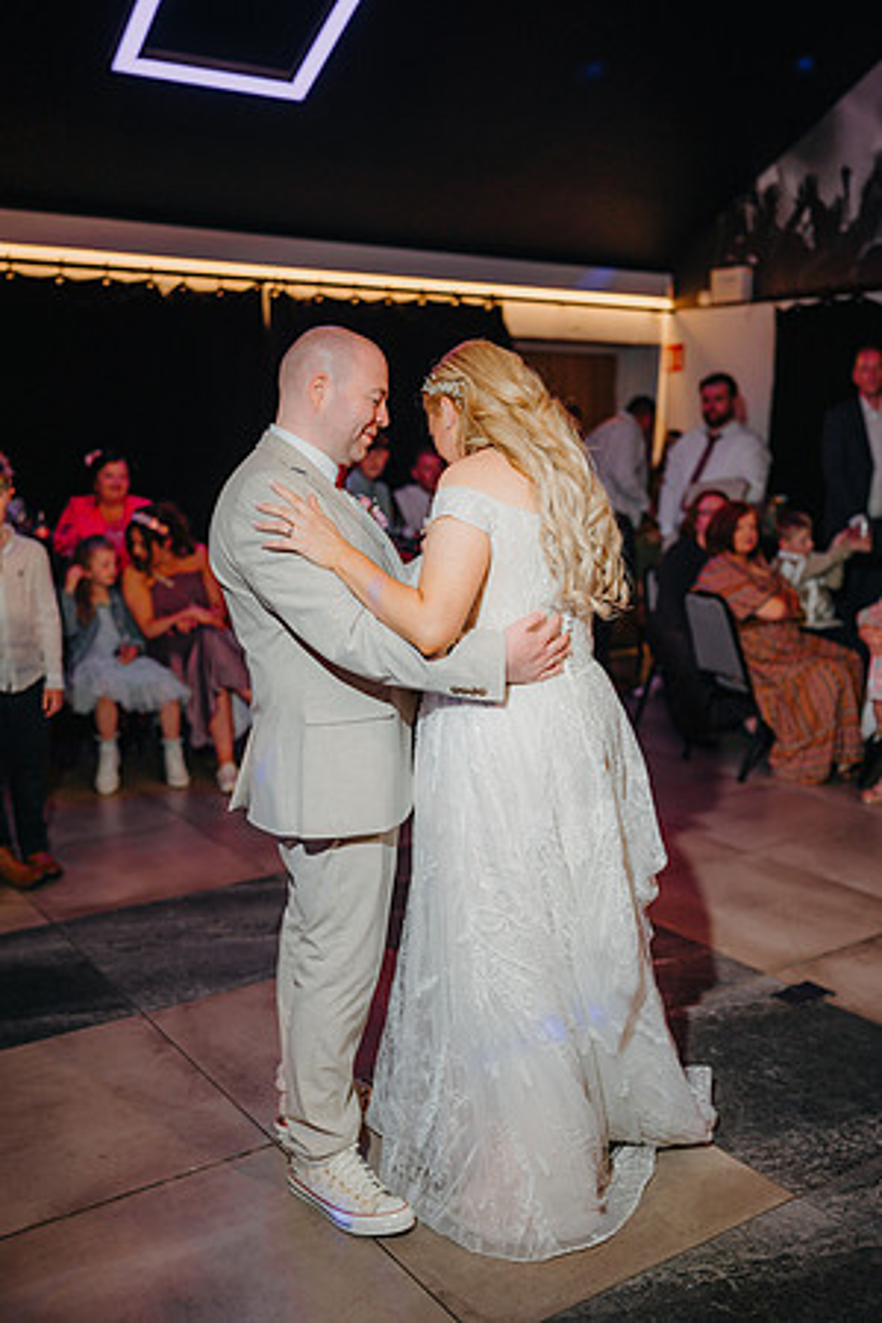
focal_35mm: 35
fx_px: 1286
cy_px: 662
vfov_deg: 54.4
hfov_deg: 37.9
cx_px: 441
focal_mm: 35
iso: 100
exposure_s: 1/200
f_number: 1.8
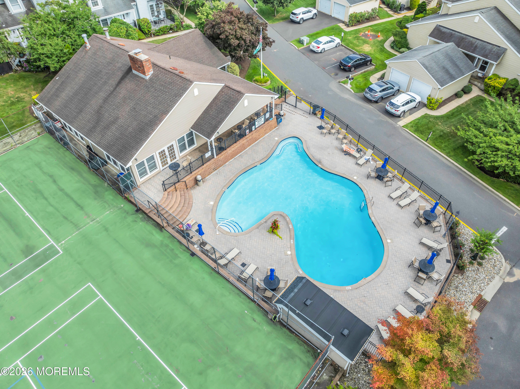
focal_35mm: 24
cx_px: 260
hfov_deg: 71.6
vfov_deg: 56.8
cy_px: 194
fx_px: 360
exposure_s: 1/1000
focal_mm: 12.29
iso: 100
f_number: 2.8
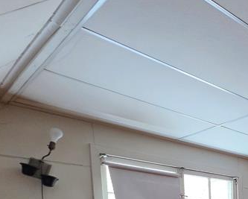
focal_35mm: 39
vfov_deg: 30.1
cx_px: 327
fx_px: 287
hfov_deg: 33.4
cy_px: 262
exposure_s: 1/240
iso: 500
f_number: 1.9
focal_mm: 2.2
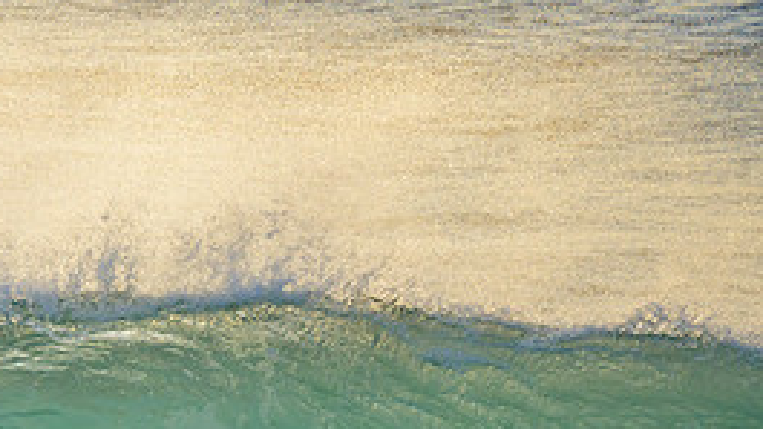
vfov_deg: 0.7
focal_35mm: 1838
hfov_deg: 1.2
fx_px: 37182
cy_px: 514
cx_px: -37
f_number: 6.3
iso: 900
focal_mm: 800
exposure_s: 1/2000
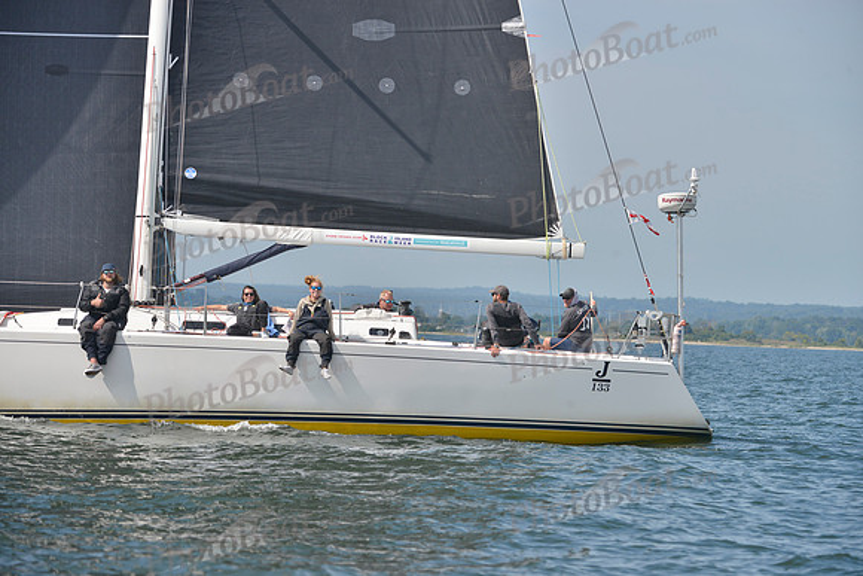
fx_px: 4795
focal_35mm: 200
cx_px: 432
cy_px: 288
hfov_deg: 10.3
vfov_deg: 6.9
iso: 280
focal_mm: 200
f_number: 7.1
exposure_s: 1/1000
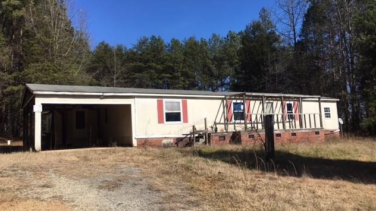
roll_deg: +2.2
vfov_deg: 36.6
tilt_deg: +6.3
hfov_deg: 61.0
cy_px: 103
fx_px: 319
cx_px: 188
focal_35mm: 32
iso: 25
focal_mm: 4.15
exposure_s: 1/2198
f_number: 2.2
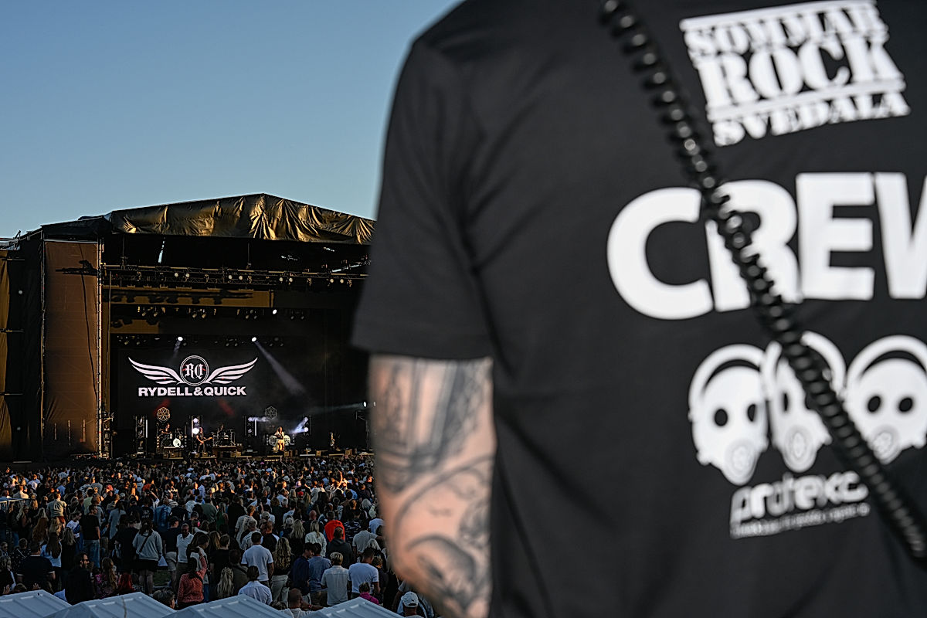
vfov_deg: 21.9
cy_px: 309
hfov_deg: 32.4
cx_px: 464
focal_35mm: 62
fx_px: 1596
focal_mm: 62
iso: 125
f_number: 8
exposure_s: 1/160
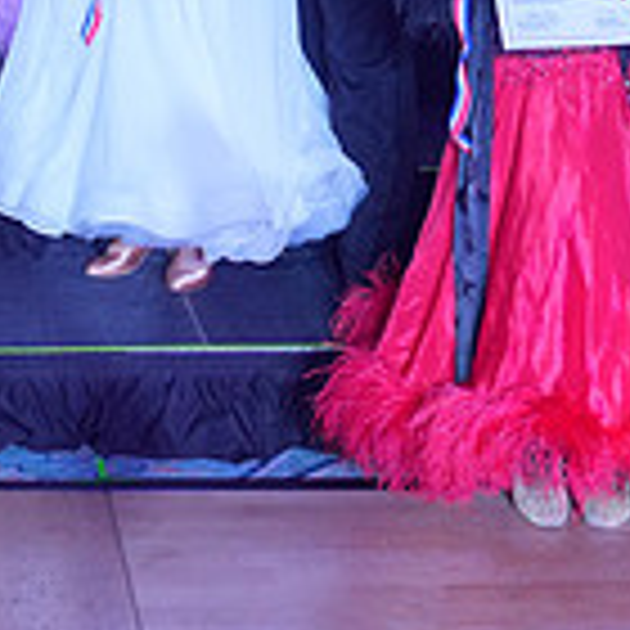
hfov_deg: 16.5
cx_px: -72
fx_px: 2100
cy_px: -223
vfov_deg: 16.0
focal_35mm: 102
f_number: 7.1
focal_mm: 29
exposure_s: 1/200
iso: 2000
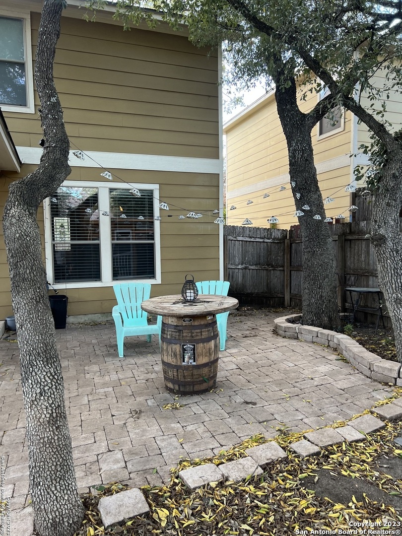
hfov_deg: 53.1
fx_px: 403
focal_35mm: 26
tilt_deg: -4.2
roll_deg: +0.6
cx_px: 201
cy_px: 268
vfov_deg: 67.3
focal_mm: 5.7
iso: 80
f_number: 1.5
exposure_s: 1/121
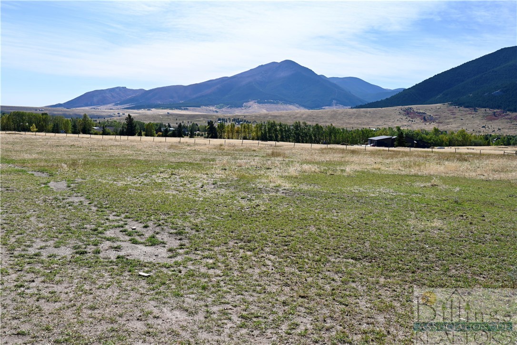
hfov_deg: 57.2
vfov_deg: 40.0
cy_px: 172
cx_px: 258
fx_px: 474
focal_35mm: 33
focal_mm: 33
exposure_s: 1/400
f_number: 7.1
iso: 100
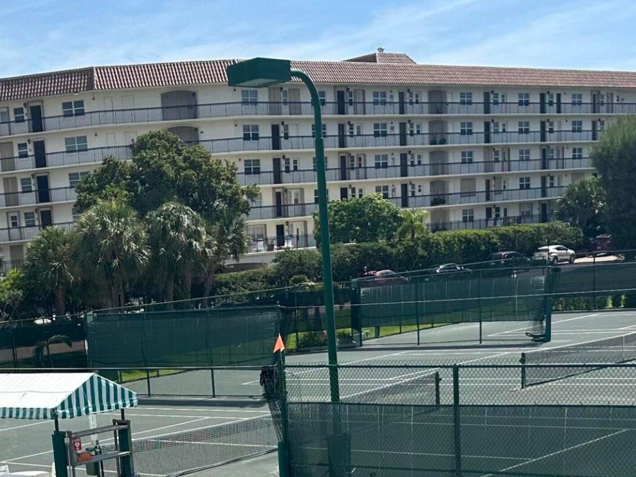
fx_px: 1249
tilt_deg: -11.0
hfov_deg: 27.9
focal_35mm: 68
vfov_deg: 20.5
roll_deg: +4.6
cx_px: 115
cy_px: 544
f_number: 1.78
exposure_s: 1/4348
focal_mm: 6.86
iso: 80
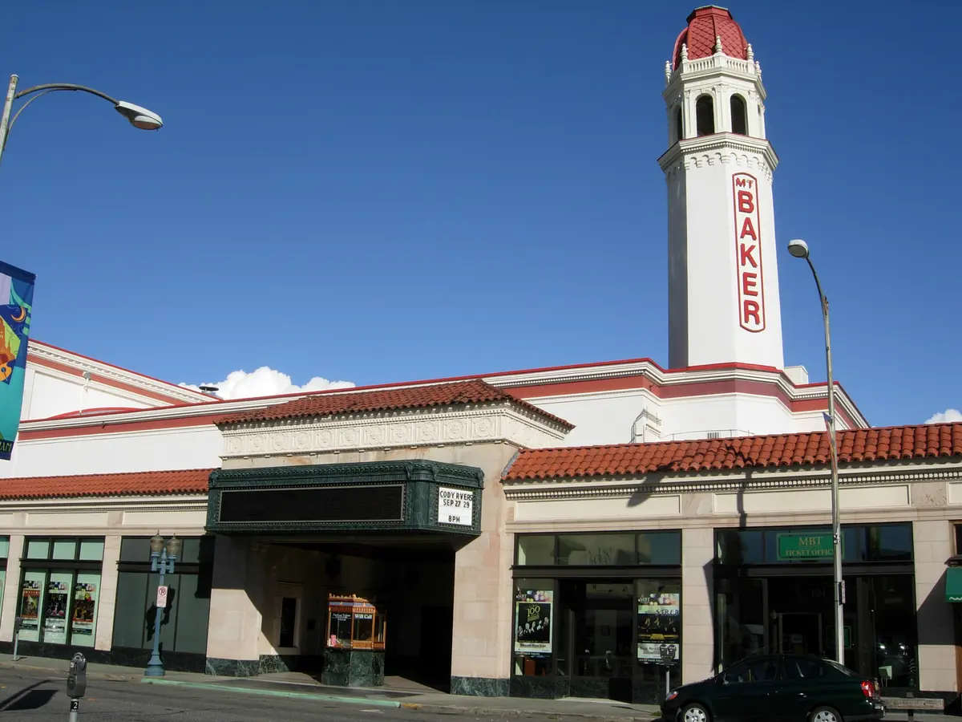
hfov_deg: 51.4
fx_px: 1000
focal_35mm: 36
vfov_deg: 39.7
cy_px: 361
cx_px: 481
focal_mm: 7.5
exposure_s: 1/430
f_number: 6.8
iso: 50
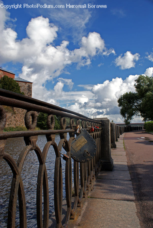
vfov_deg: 67.3
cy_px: 114
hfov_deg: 48.0
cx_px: 76
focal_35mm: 27
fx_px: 172
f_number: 8
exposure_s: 1/80
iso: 100
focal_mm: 18
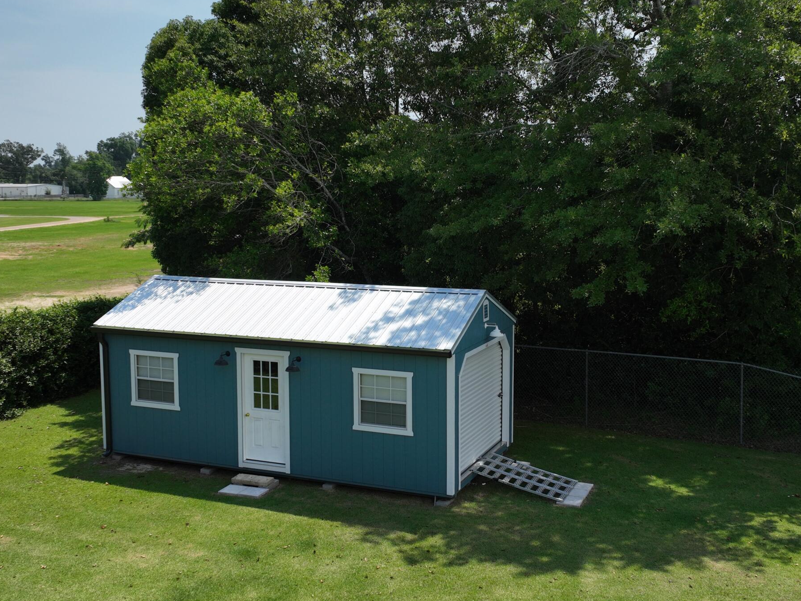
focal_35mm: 40
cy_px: 280
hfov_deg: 46.8
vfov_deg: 35.9
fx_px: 926
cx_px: 415
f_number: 2.8
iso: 100
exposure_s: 1/2500
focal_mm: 12.29
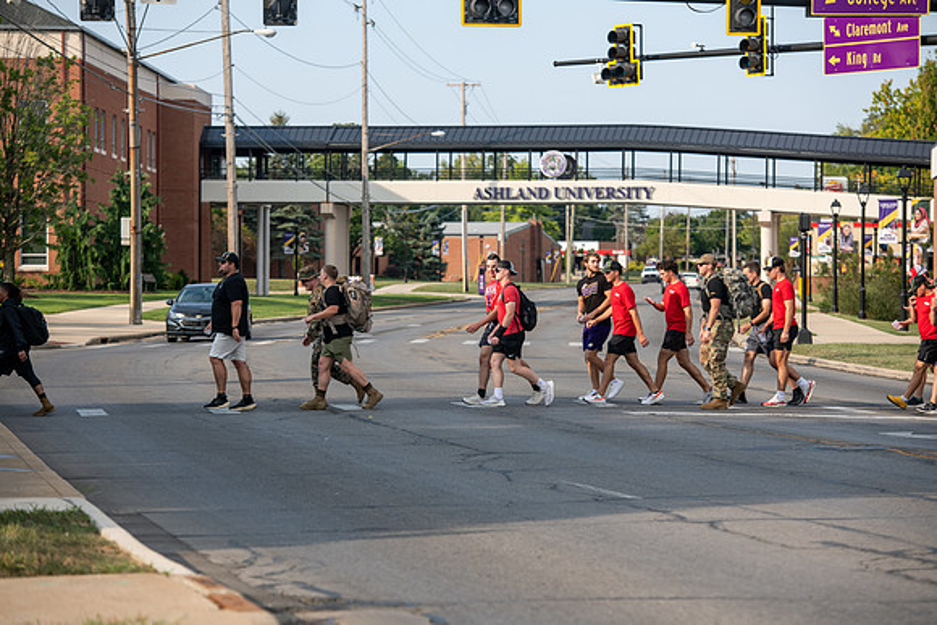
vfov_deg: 10.6
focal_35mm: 130
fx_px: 3384
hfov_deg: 15.8
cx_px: 468
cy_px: 312
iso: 80
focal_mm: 130
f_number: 4.5
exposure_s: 1/500
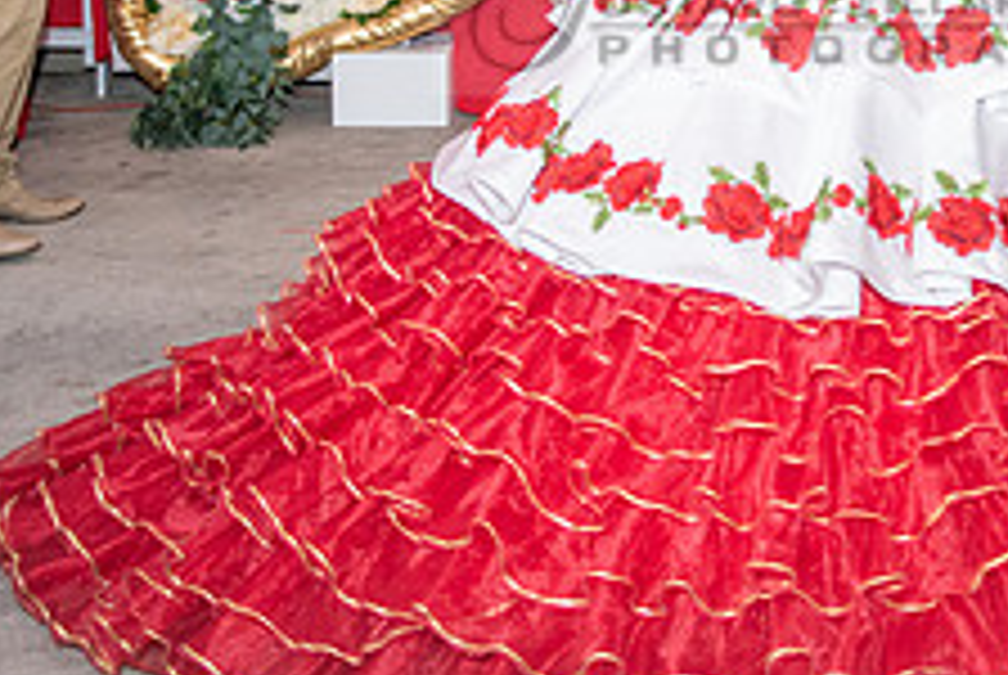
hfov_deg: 26.4
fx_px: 2103
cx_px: 824
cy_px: -11
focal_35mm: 75
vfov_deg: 17.8
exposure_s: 1/160
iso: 800
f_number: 3.2
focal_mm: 29
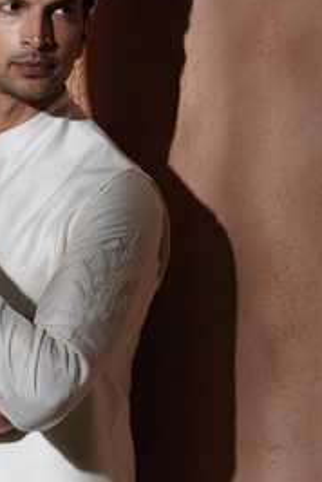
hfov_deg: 5.1
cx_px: 9
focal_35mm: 272
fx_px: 3640
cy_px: 336
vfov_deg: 7.6
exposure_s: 1/160
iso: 160
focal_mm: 138
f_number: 8
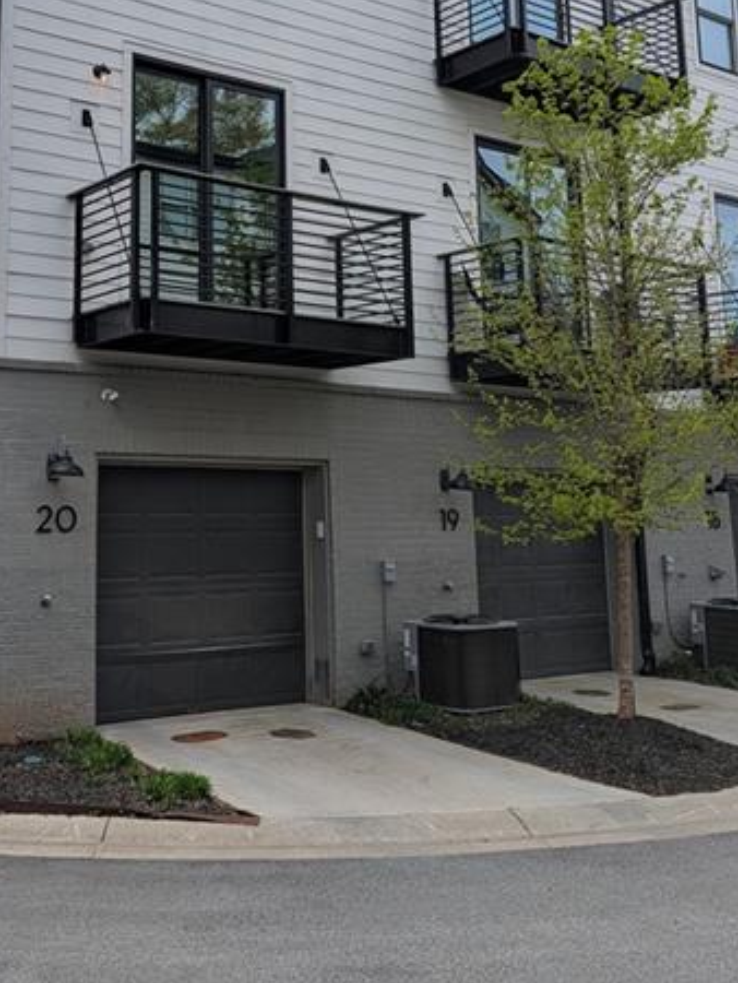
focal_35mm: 41
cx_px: 190
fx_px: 1164
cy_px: 251
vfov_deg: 44.3
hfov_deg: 34.5
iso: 20
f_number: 1.68
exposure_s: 1/2252
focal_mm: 6.9
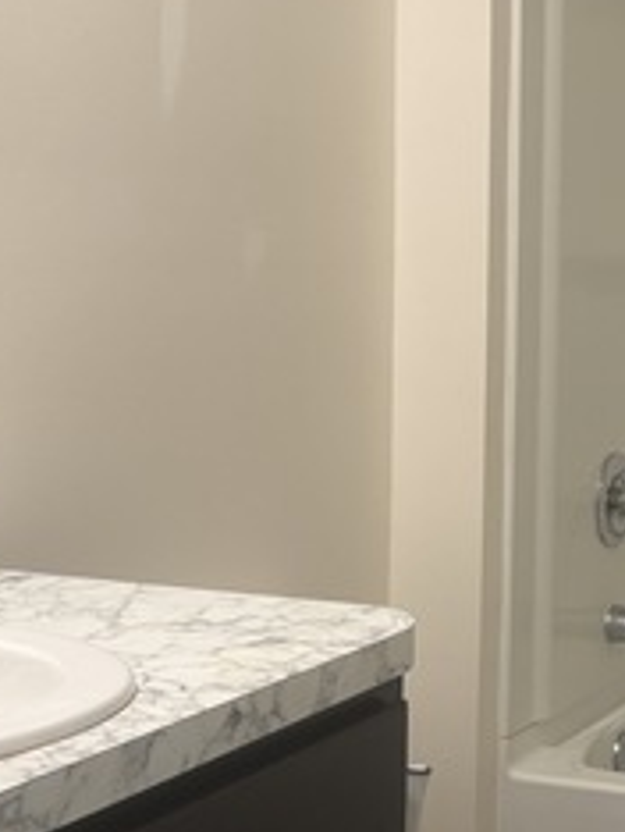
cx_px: 721
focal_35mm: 74
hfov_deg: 19.0
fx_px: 1778
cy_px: 396
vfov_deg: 26.3
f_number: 1.6
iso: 125
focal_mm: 5.96
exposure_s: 1/60
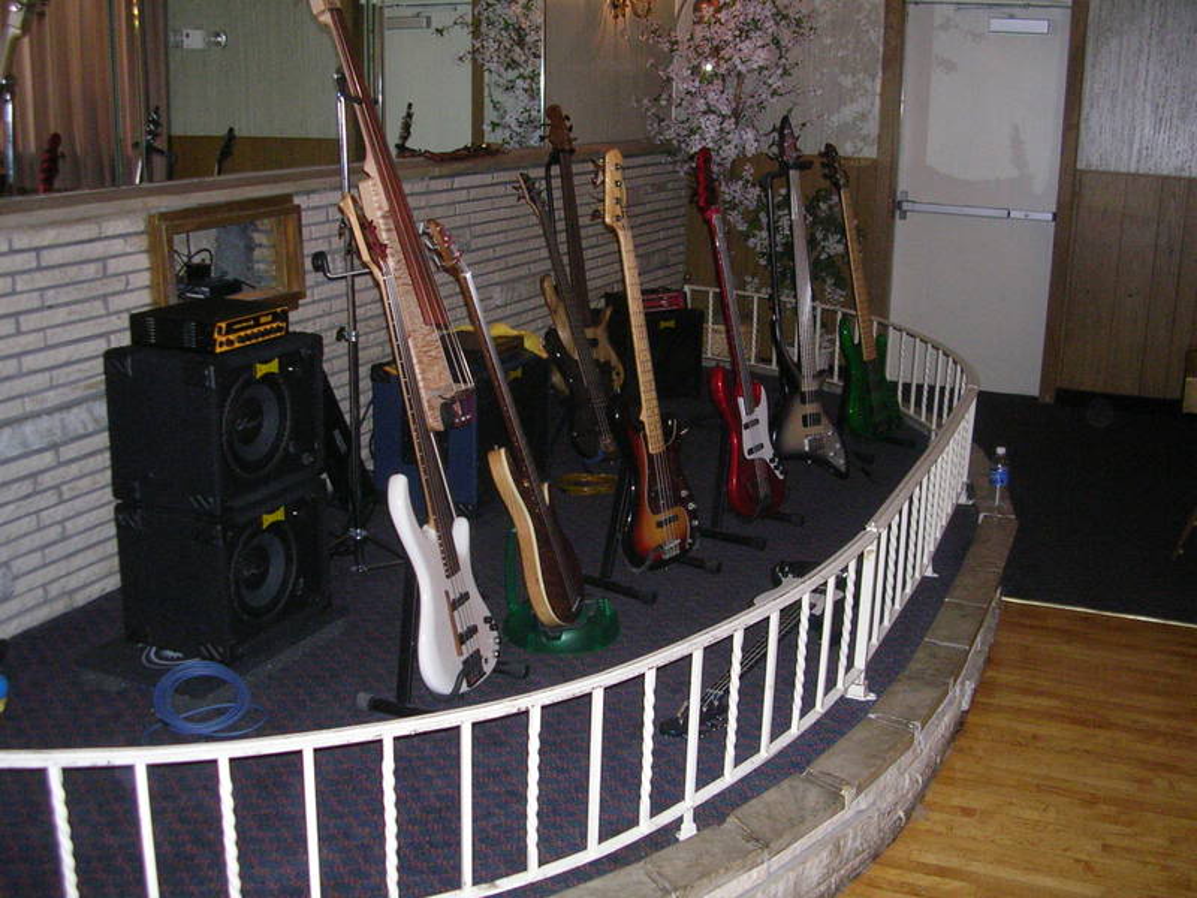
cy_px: 449
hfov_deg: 49.0
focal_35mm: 38
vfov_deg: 37.7
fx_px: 1314
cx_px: 598
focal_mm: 5.8
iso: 200
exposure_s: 1/60.1
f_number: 2.8
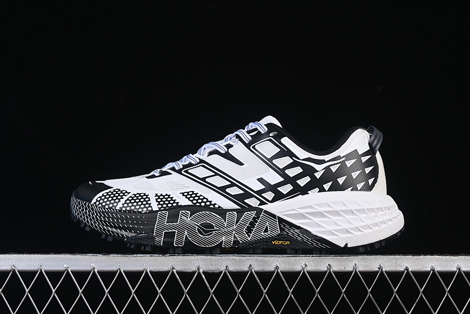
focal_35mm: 75
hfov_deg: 27.0
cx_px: 235
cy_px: 157
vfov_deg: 18.2
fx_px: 979
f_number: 8
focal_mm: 50
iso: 160
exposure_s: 1/80
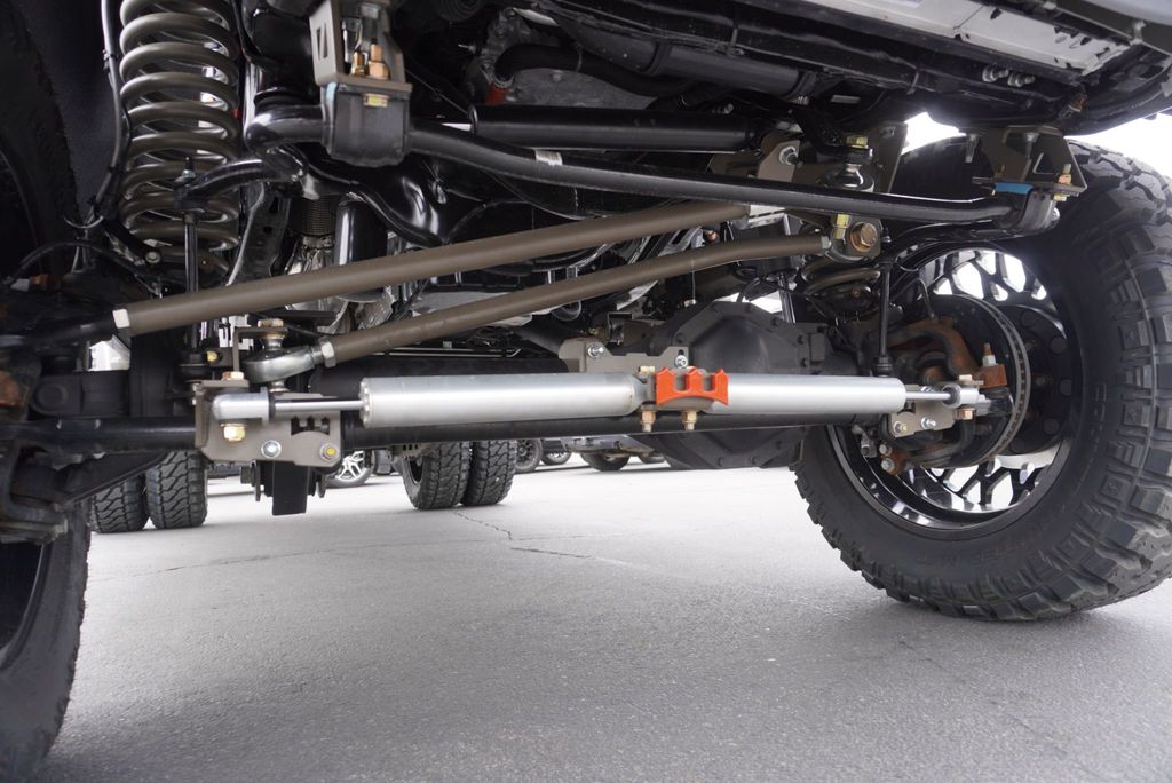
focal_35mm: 24
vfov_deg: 53.2
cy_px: 392
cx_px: 586
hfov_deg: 73.7
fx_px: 782
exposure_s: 1/80
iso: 100
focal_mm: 16
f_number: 4.5
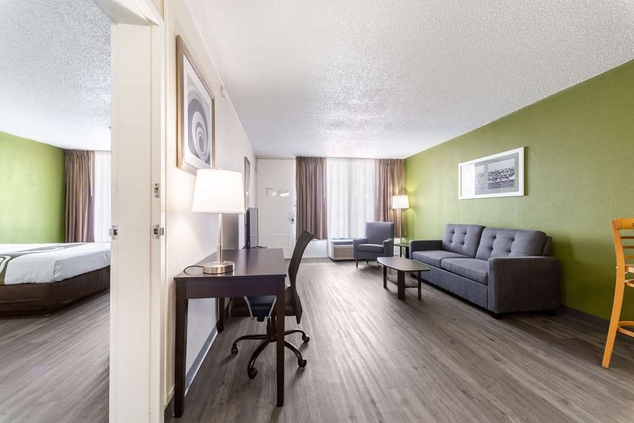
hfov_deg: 104.2
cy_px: 212
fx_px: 247
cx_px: 317
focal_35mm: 14
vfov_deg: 81.3
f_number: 8
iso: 400
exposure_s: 1/15
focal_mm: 14
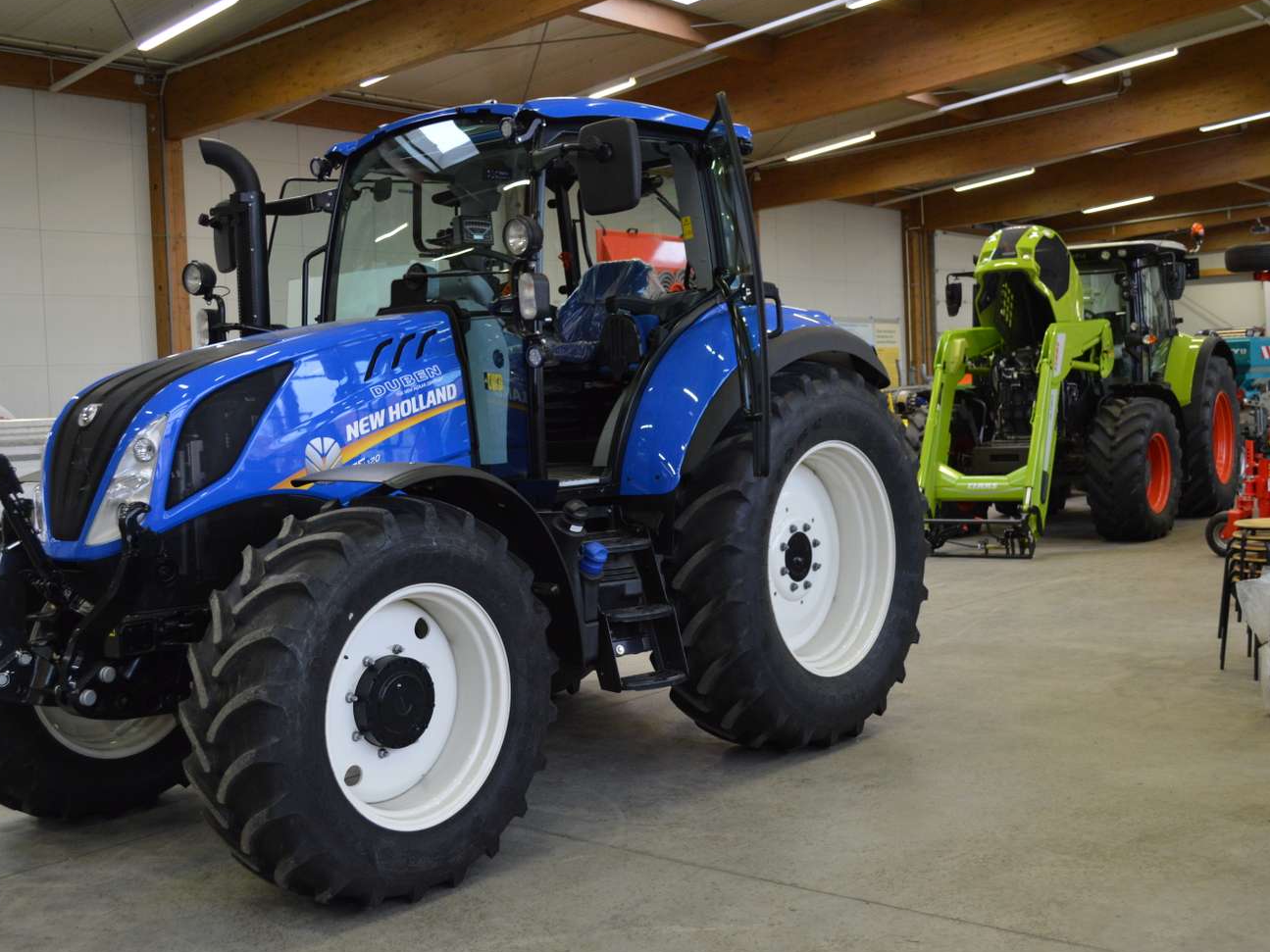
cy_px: 474
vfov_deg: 36.0
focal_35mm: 40
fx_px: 1467
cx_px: 640
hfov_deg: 46.8
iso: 1000
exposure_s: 1/60
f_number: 4
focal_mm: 24
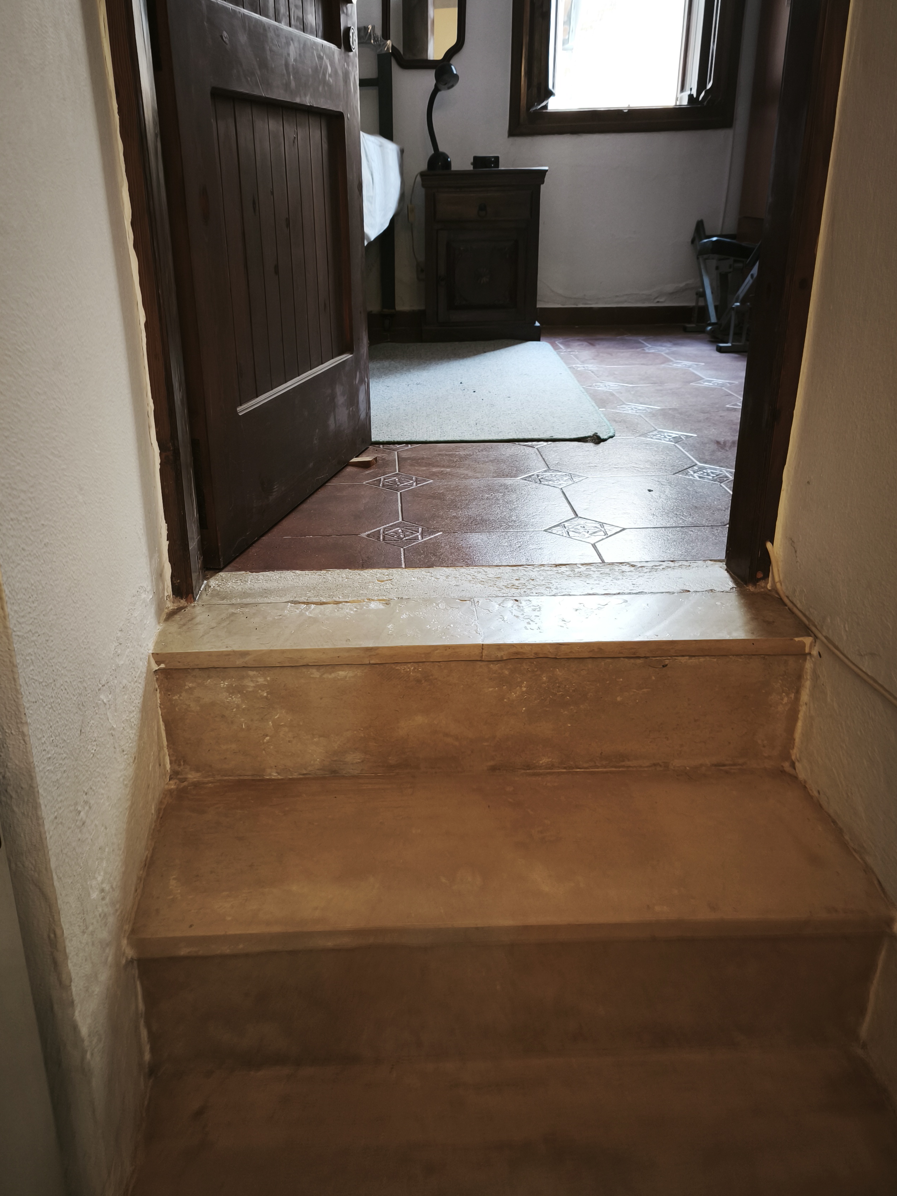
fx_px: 968
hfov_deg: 49.7
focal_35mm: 28
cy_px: 577
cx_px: 407
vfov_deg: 63.4
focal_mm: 5.35
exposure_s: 1/50
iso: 320
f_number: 1.7
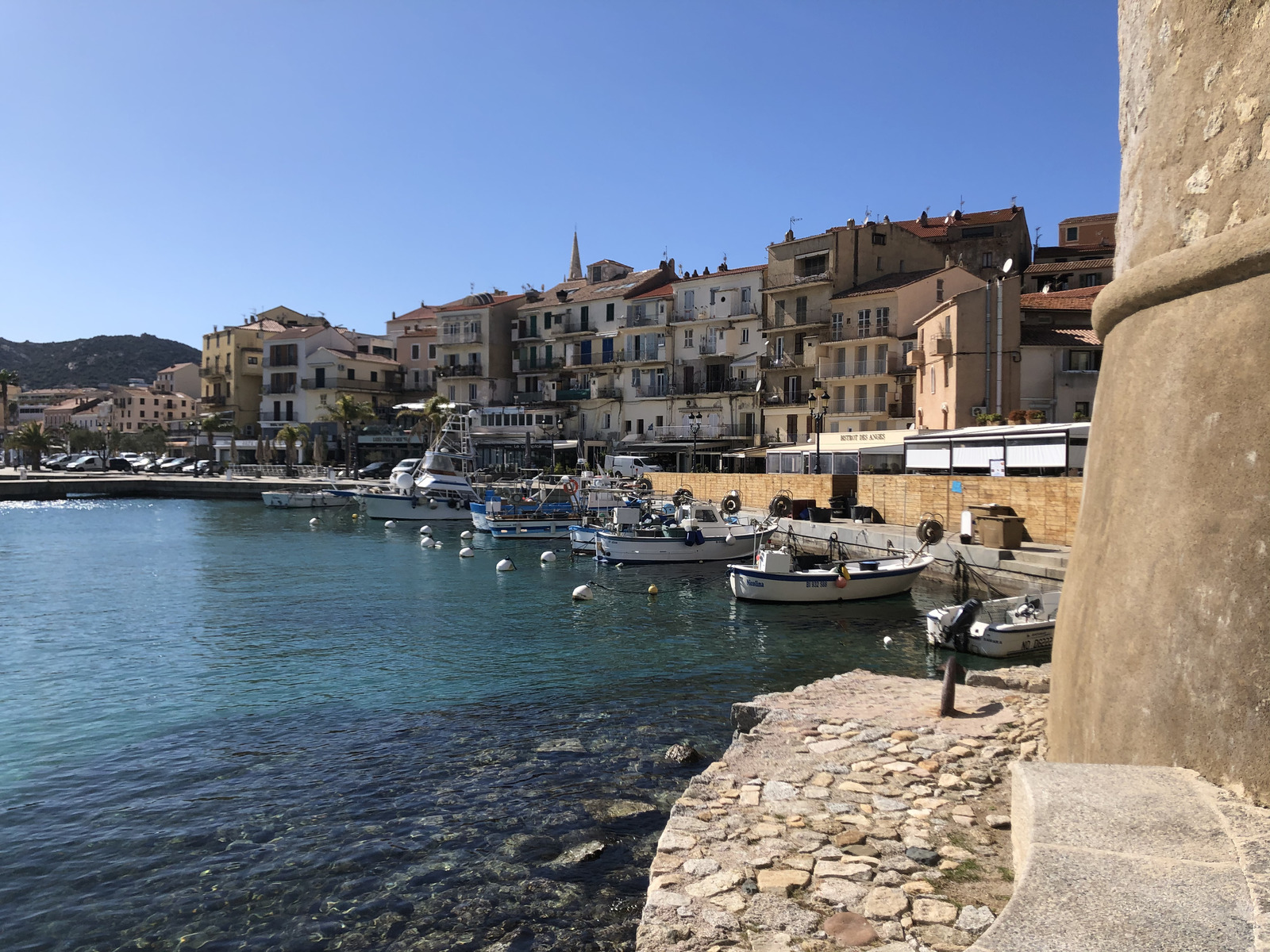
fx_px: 1027
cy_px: 476
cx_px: 635
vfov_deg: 49.7
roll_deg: +0.3
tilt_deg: -1.4
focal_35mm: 28
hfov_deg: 63.4
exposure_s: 1/2703
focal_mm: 4
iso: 20
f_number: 1.8
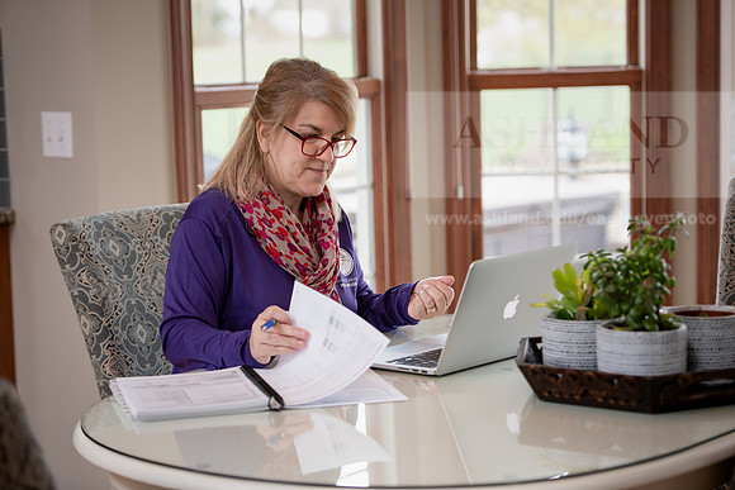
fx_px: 1838
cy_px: 245
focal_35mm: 90
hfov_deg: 22.6
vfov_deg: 15.2
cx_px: 368
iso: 500
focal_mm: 90
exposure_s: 1/200
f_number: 3.2
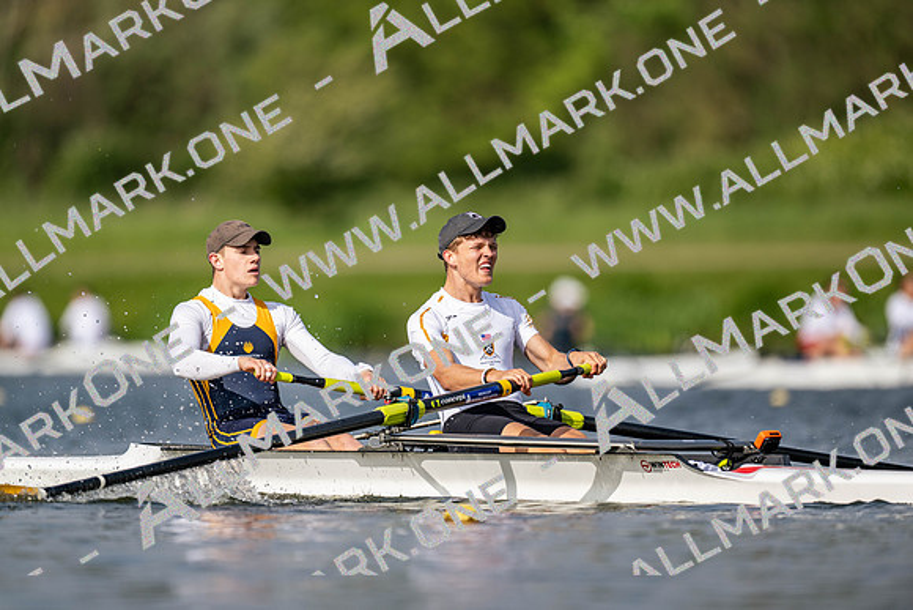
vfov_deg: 2.3
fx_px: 15220
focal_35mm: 600
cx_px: 456
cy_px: 305
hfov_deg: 3.4
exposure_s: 1/2500
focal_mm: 600
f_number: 4
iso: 200
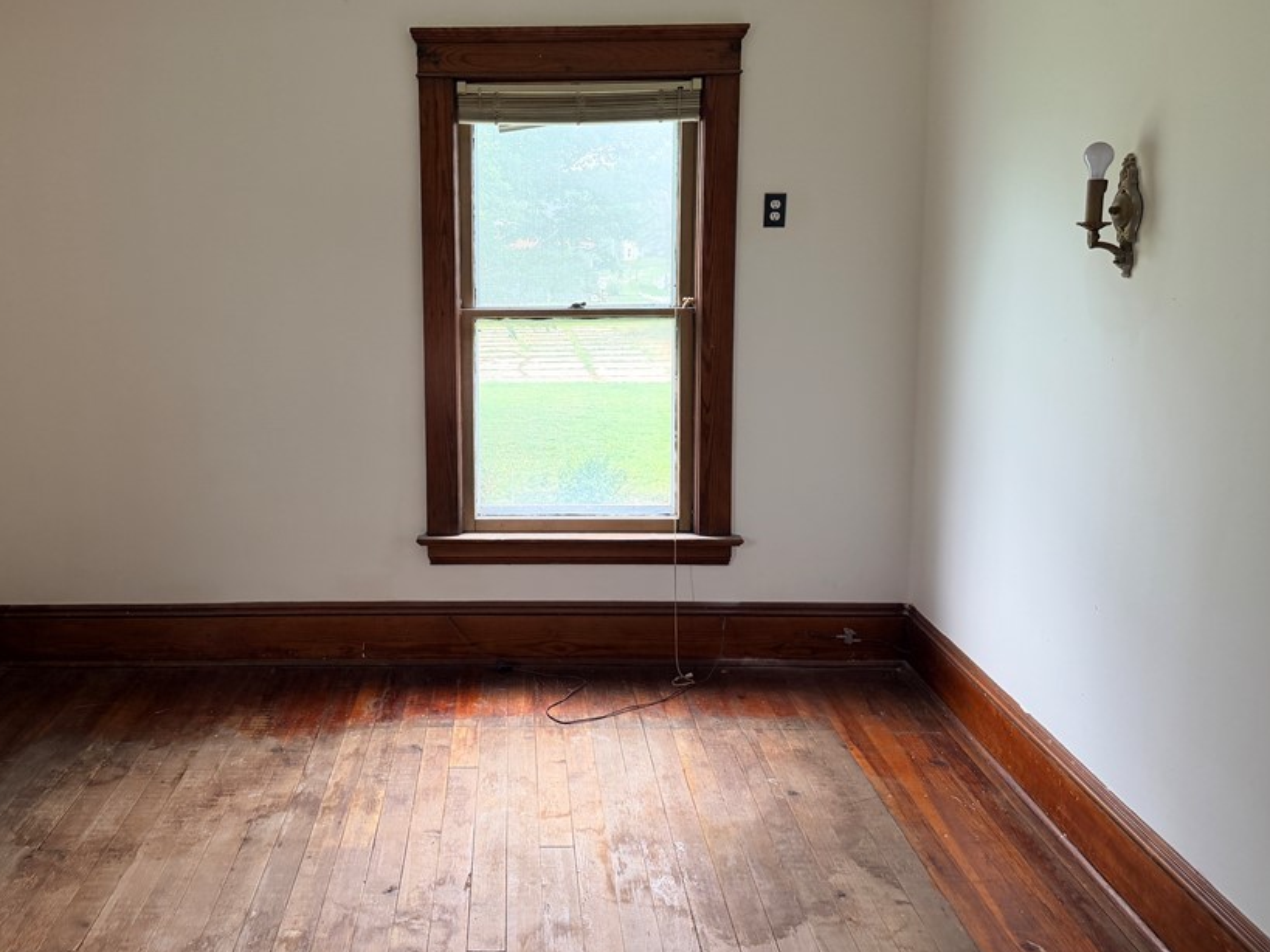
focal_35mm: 30
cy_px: 369
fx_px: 1100
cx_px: 496
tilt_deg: -6.8
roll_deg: +0.3
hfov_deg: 59.4
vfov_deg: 46.5
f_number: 1.78
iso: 200
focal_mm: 6.76
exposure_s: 1/89
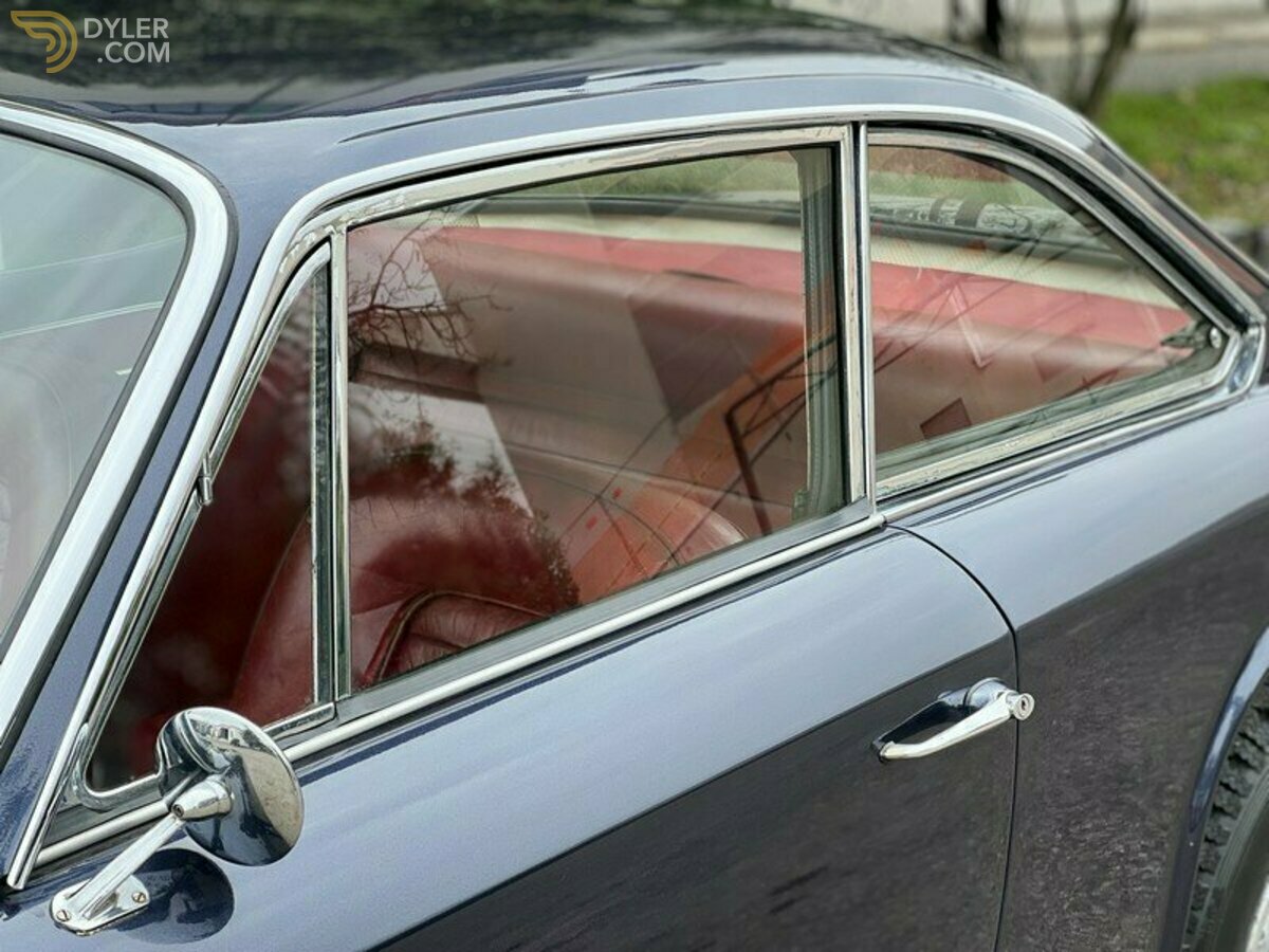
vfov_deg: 19.1
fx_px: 2823
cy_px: 476
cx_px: 634
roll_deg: +1.4
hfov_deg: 25.3
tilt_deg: -14.9
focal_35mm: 77
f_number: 2.8
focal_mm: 9
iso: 25
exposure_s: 1/161
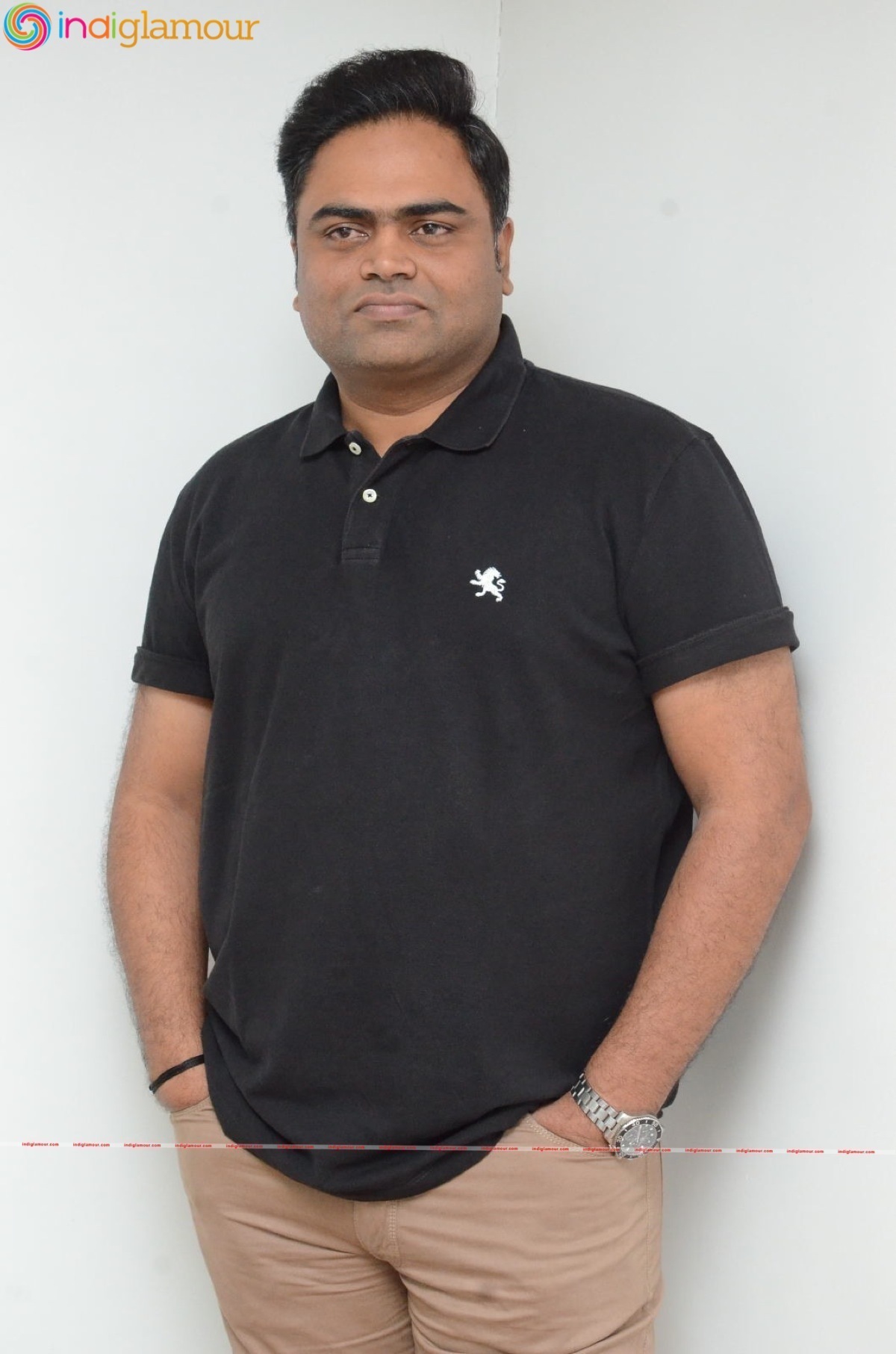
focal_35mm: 75
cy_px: 677
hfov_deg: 18.1
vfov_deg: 27.1
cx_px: 448
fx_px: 2814
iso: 4000
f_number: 7.1
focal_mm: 50
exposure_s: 1/125
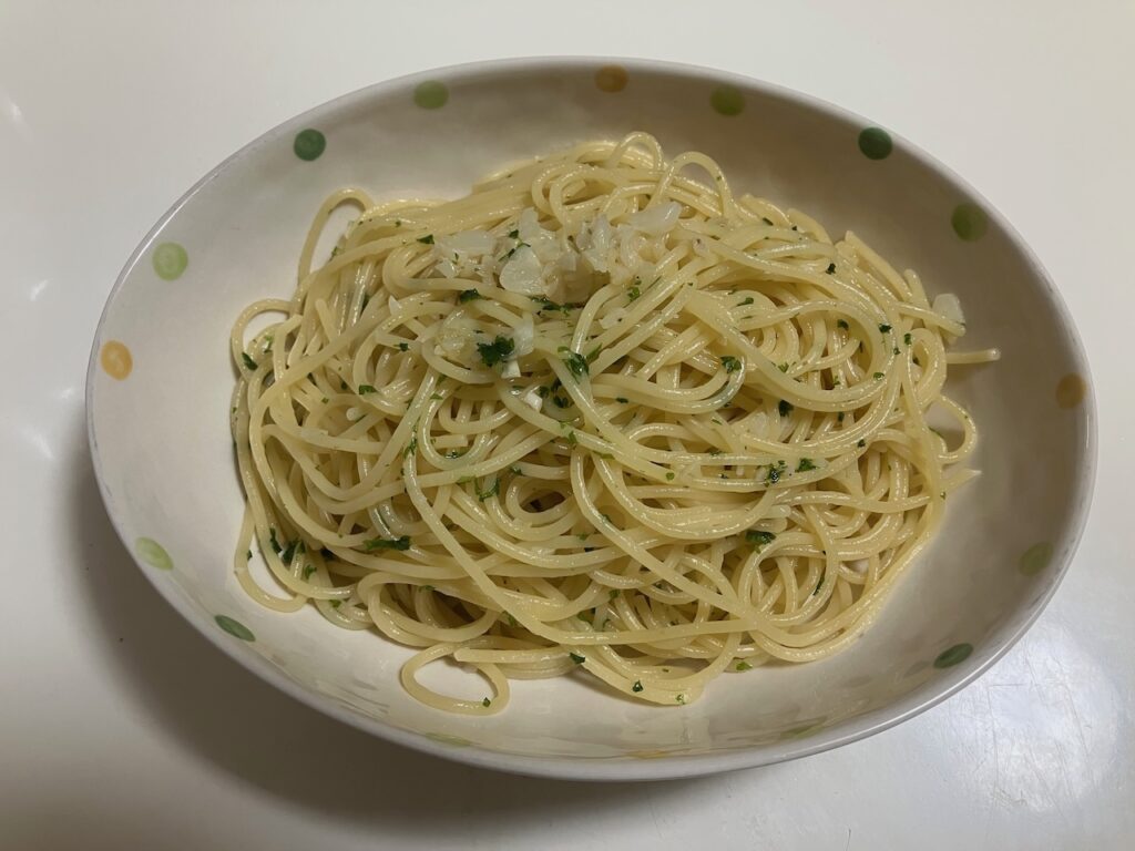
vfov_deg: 49.7
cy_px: 426
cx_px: 568
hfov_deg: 63.4
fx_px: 918
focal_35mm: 28
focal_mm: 3.99
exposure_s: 1/60
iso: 100
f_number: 1.8
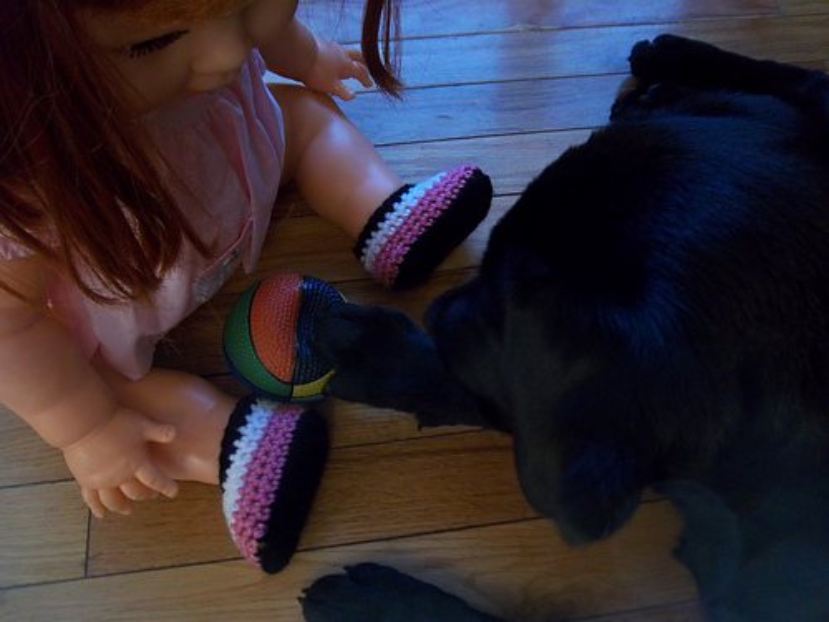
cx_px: 414
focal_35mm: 28
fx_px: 671
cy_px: 311
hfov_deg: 63.4
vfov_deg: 49.7
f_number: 3.5
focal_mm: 5.05
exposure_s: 1/60
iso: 160
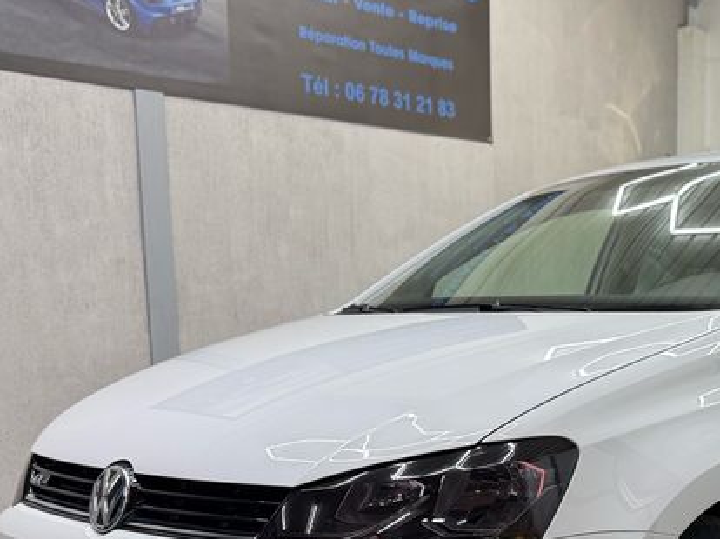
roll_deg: +0.5
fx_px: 1206
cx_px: 577
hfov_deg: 32.3
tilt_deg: -8.8
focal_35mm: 58
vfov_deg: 24.3
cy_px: 509
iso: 125
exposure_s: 1/121
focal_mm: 6.76
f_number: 1.78
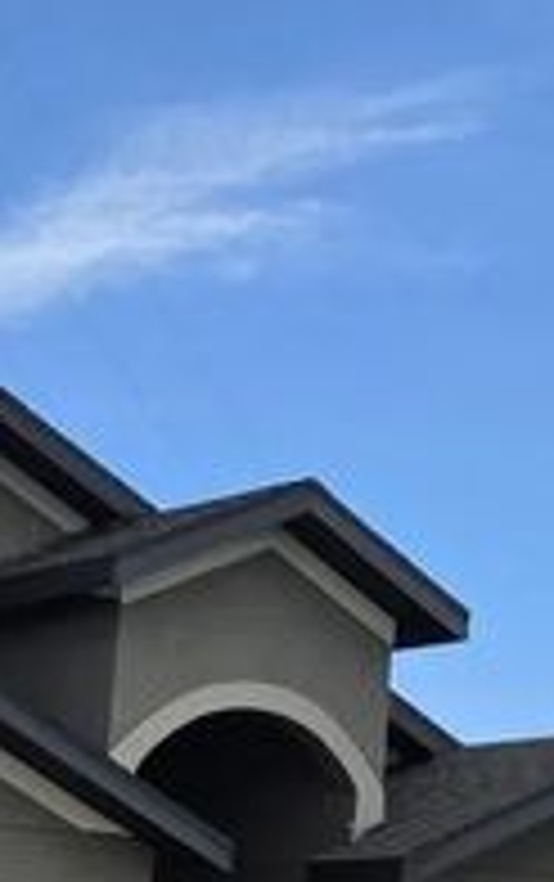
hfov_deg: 11.5
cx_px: -437
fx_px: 2553
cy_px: 1298
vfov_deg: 17.7
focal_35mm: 106
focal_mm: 5.4
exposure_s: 1/5261
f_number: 1.8
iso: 80
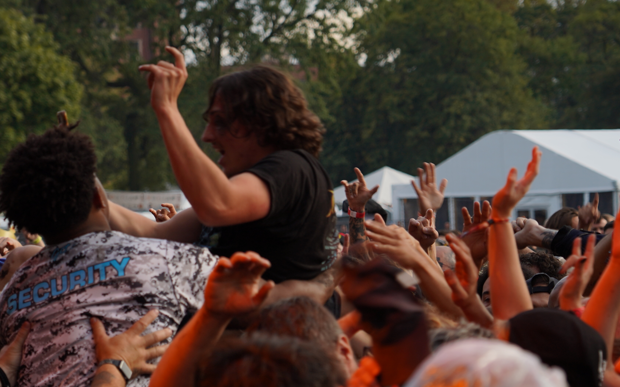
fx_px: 2450
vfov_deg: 9.0
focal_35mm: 145
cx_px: 230
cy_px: 202
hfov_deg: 14.4
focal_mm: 80
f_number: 4.5
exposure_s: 1/100
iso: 100
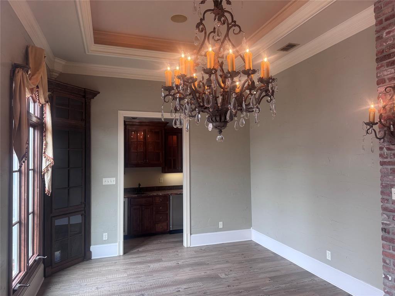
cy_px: 148
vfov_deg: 56.8
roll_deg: +0.7
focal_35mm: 24
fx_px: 274
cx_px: 198
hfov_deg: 71.6
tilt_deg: +1.8
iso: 125
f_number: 1.78
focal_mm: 6.76
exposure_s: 1/120
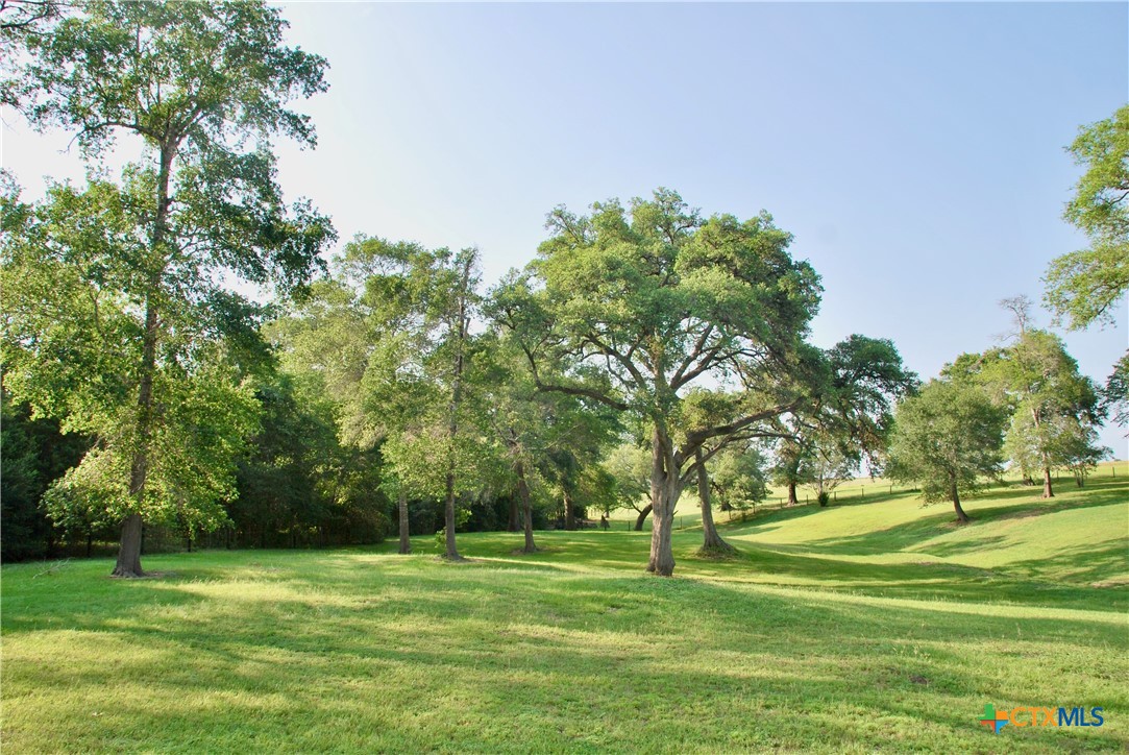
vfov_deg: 48.0
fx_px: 847
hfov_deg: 67.3
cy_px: 378
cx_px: 564
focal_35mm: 27
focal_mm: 18
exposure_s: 1/200
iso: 100
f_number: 6.3
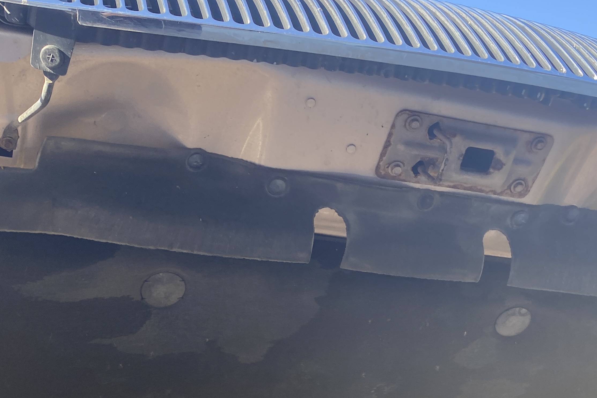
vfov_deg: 27.1
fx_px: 812
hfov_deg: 40.3
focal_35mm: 49
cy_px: 303
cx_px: 300
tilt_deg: +13.2
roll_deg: -1.6
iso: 32
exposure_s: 1/227
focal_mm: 4.25
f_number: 1.8
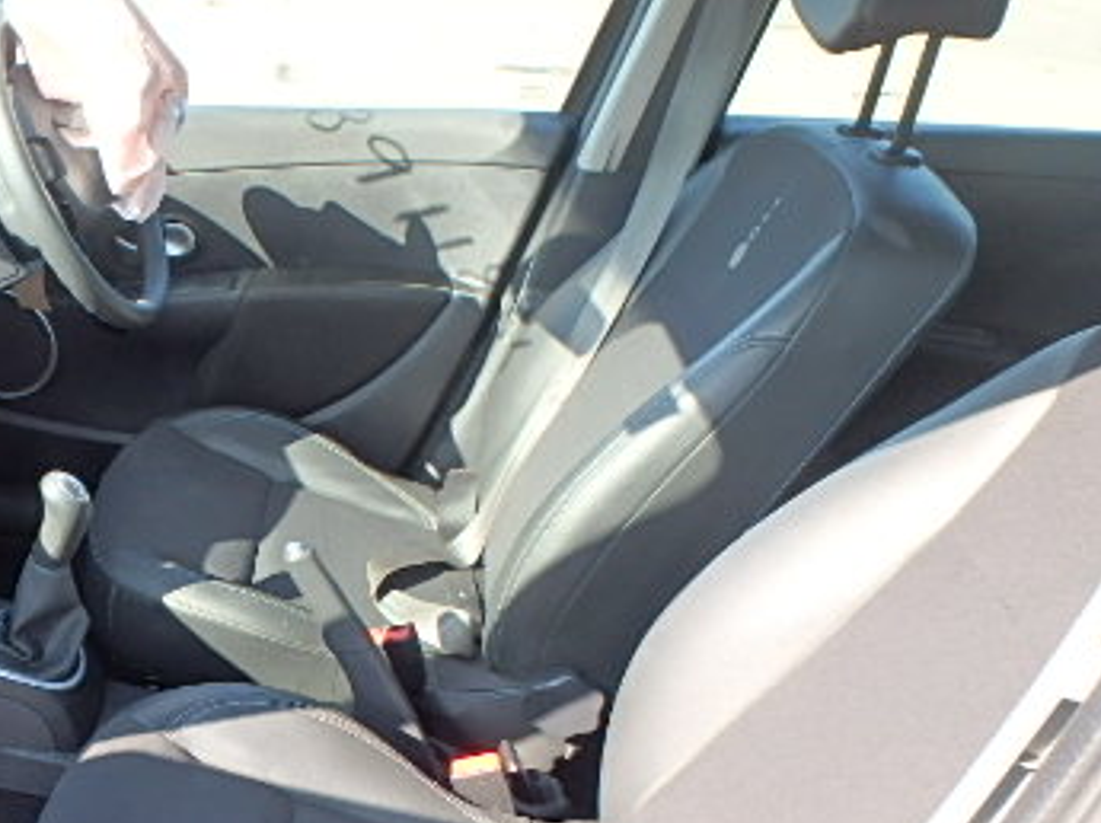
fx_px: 1239
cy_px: 584
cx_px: 137
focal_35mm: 39
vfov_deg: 36.2
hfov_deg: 44.2
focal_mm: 3.7
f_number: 3.5
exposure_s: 1/160
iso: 125
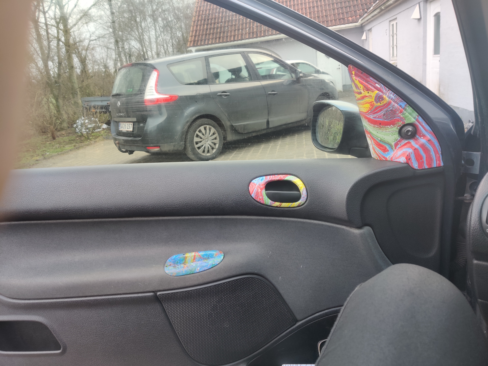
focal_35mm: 27
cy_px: 183
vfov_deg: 51.4
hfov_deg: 65.3
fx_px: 381
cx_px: 244
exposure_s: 1/100
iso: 160
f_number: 1.65
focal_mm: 4.75
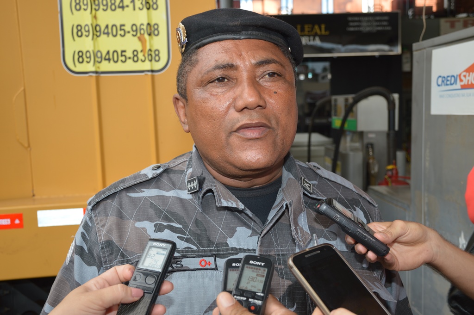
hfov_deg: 48.0
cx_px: 237
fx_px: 533
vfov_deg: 33.0
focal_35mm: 40
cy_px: 158
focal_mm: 27
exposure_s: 1/125
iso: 100
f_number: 5.6
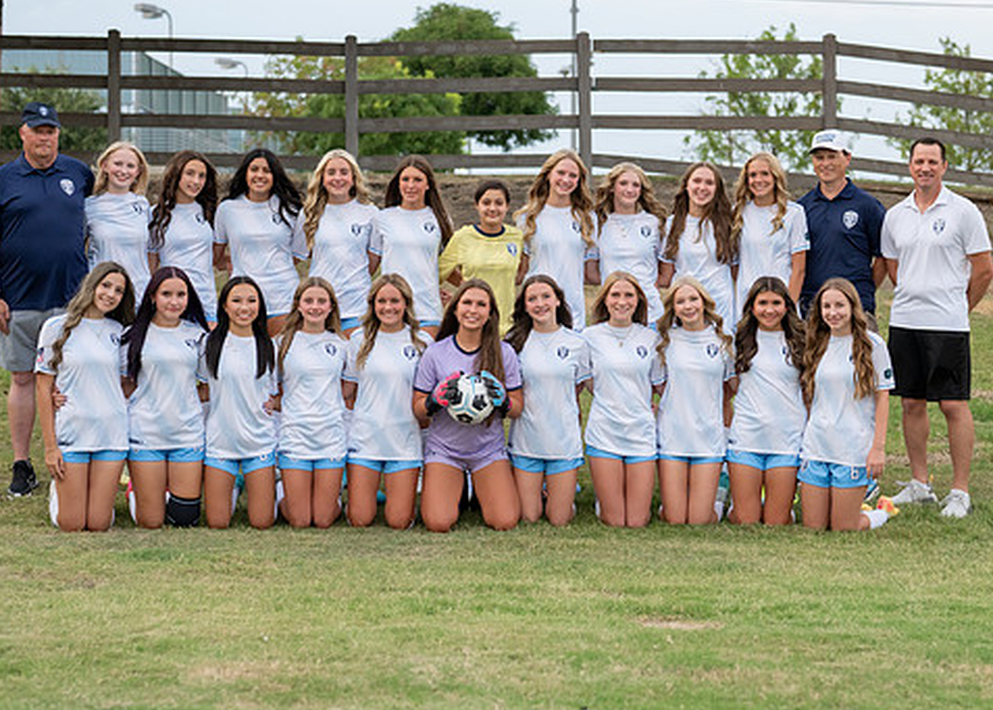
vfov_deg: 18.6
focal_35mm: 77
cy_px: 352
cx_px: 506
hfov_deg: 25.7
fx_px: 2172
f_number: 2.5
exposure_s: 1/1250
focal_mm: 50
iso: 800
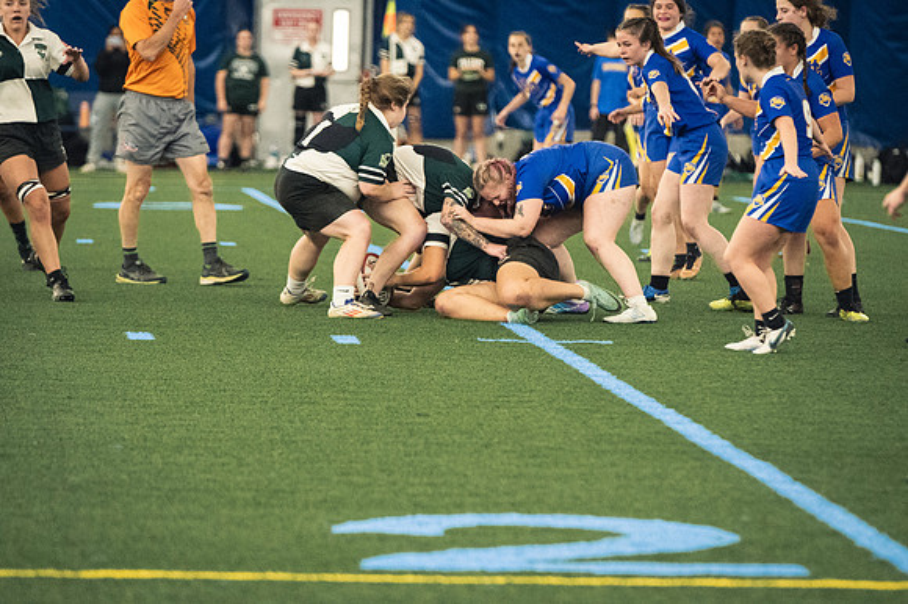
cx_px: 454
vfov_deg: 5.4
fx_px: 6428
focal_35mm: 255
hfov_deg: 8.1
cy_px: 302
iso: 10000
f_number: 2.8
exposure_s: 1/500
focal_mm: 170
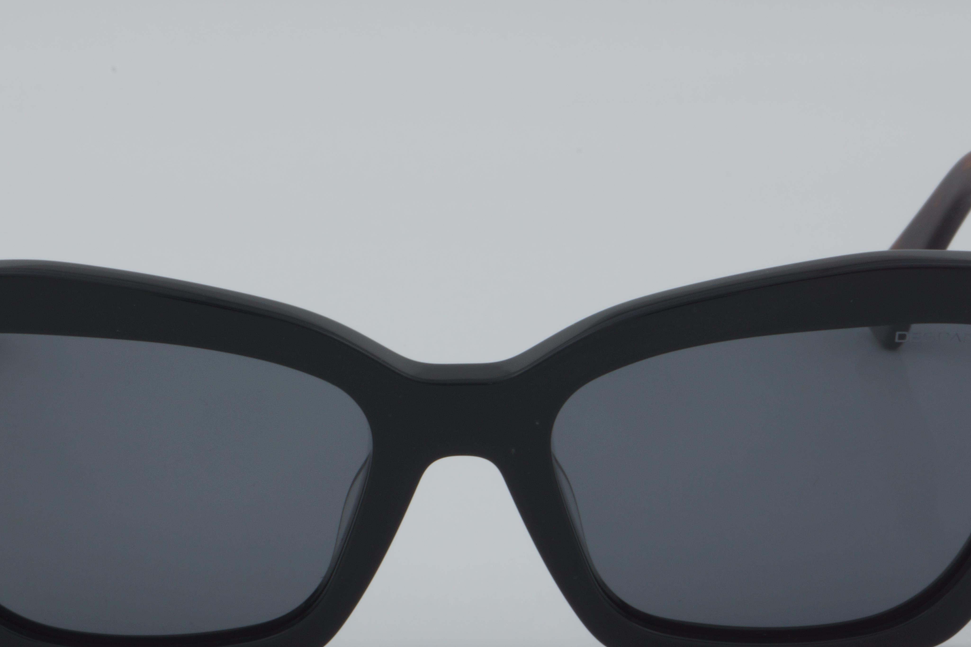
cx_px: 457
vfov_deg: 11.3
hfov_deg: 17.0
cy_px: 431
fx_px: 3256
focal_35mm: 121
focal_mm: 55
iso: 100
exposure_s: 1/4
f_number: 32
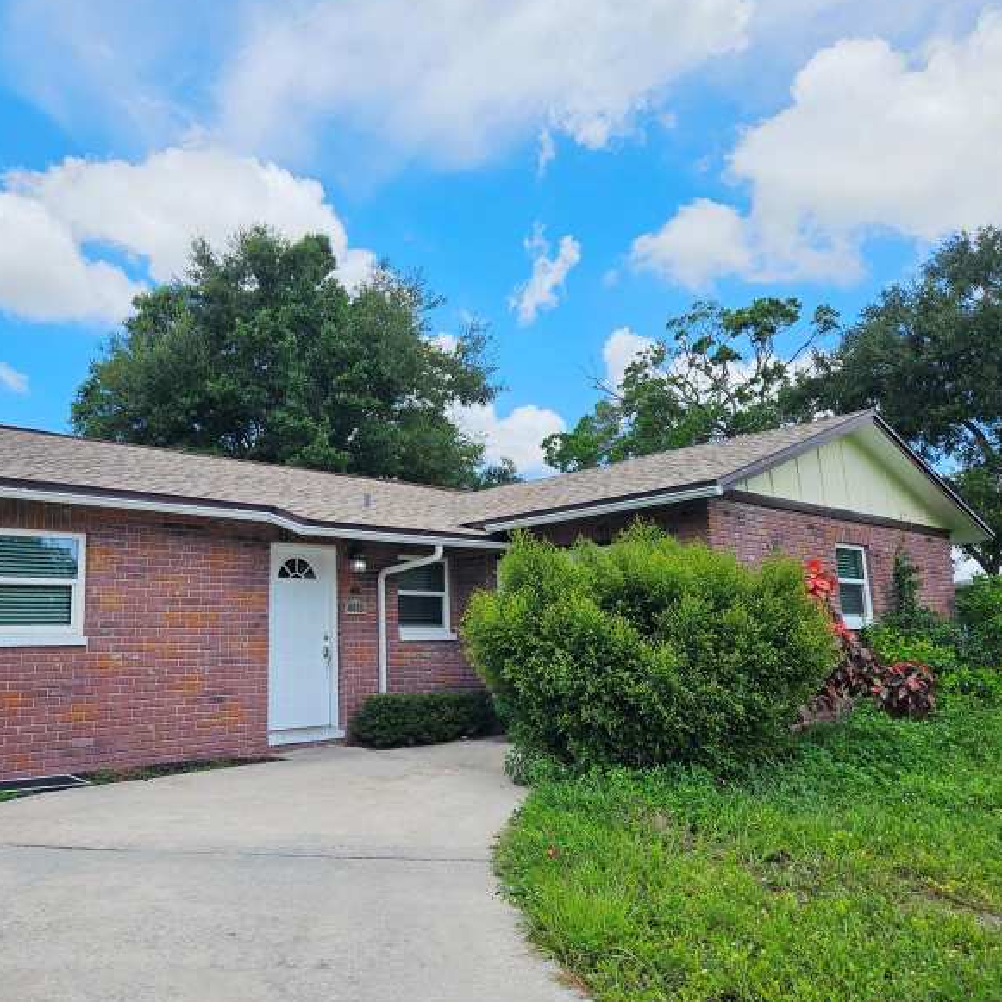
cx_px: 431
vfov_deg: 57.3
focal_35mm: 28
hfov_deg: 57.1
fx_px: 917
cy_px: 493
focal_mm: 5.4
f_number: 1.8
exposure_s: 1/1668
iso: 25
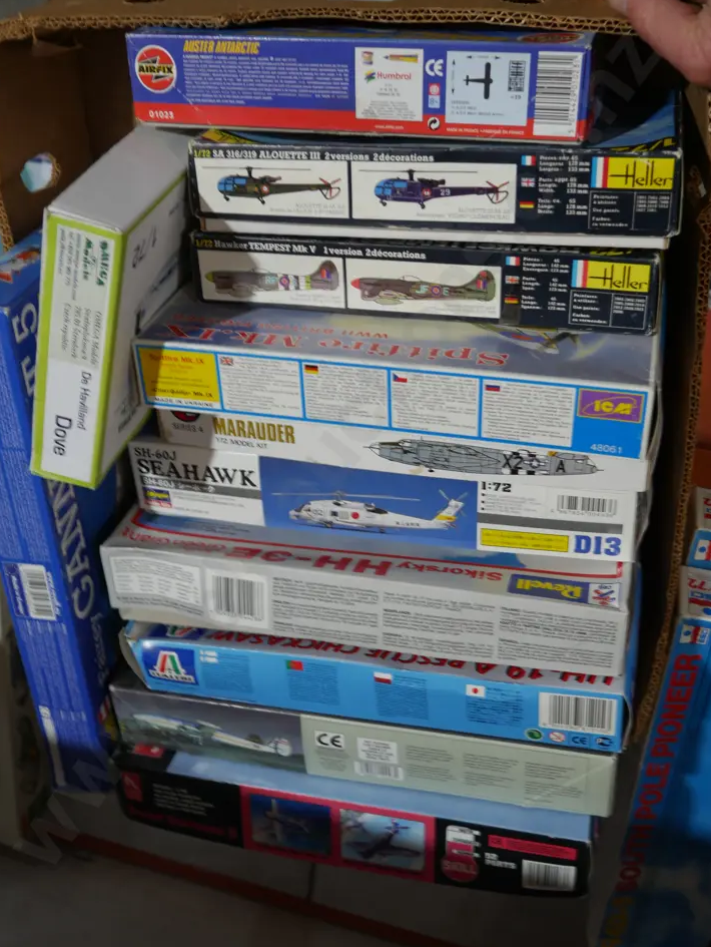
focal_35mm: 39
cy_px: 452
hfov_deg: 36.8
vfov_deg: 47.8
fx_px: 1067
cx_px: 336
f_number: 4
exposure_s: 1/60
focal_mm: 18
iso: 200
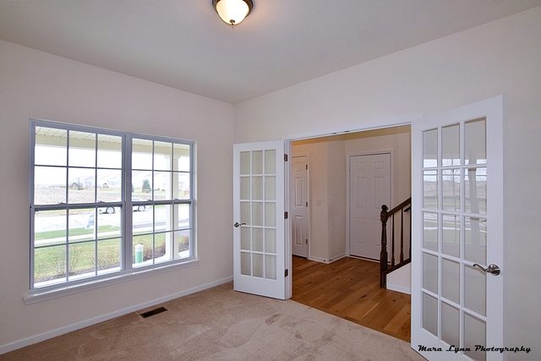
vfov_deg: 72.1
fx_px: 248
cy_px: 180
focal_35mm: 16
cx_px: 270
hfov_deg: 95.0
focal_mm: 11
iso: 400
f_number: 5.6
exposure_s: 1/125
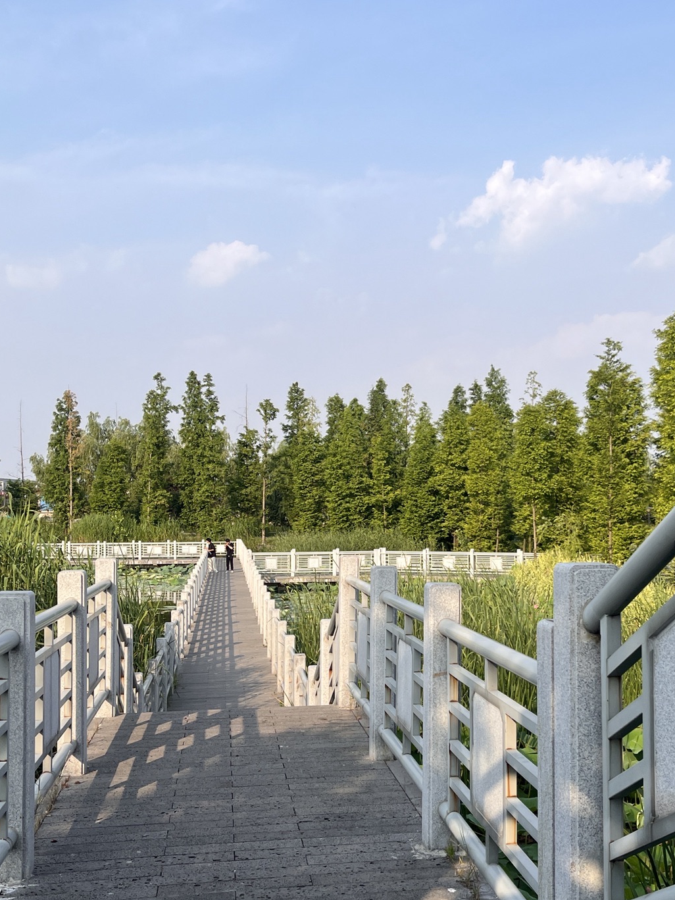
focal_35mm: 38
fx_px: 988
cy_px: 511
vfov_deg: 48.8
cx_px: 394
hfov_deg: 37.6
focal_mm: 5.1
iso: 50
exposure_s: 1/2688
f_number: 1.6
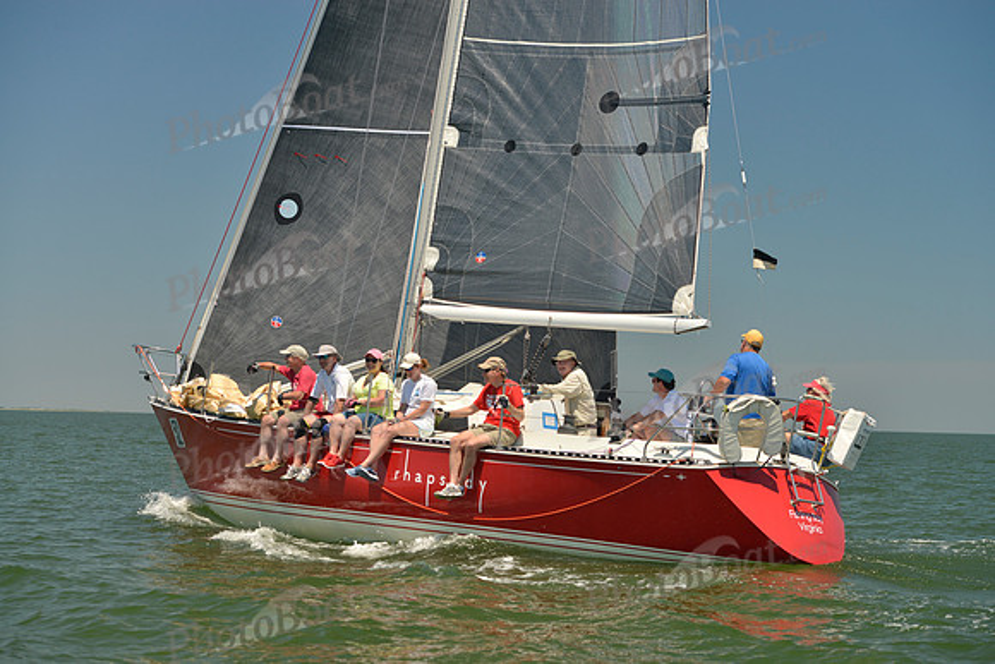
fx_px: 1935
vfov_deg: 19.5
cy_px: 332
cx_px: 498
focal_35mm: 70
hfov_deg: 28.8
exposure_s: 1/640
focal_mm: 70
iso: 200
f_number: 5.6
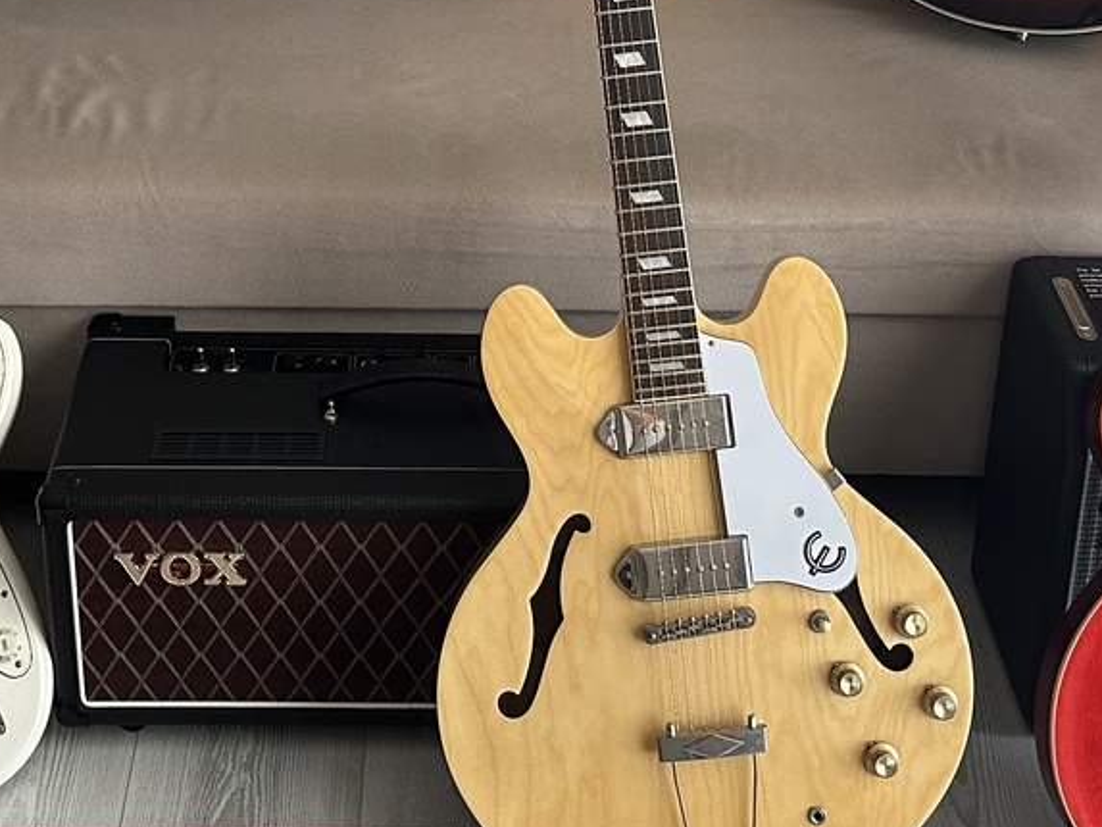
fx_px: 2133
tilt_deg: -26.0
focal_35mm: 67
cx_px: 492
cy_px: 17
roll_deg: -1.0
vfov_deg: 21.2
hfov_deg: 28.9
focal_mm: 6.86
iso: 250
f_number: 1.78
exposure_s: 1/60
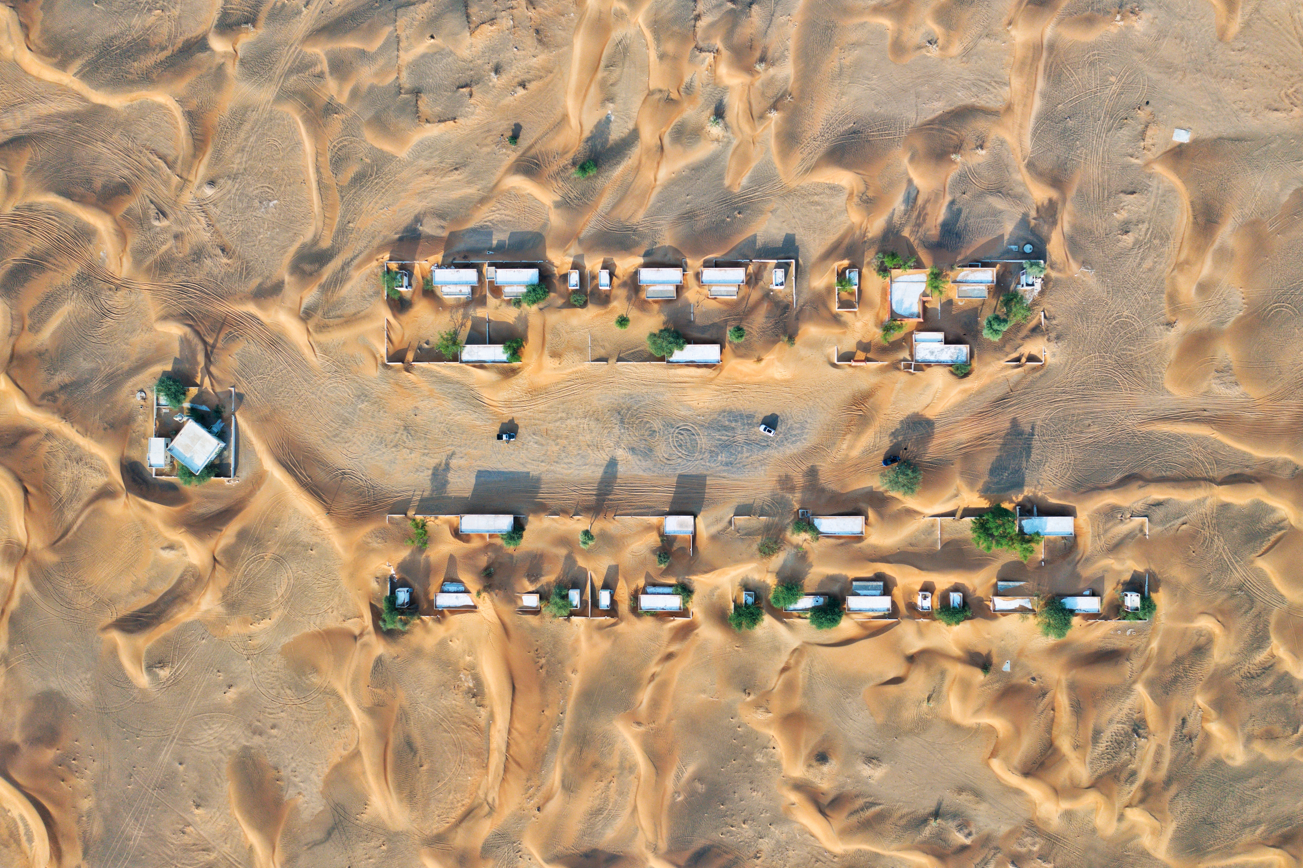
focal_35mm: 28
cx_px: 652
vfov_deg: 46.4
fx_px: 1013
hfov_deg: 65.5
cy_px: 434
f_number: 3.5
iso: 100
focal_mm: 10.3
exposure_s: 1/80
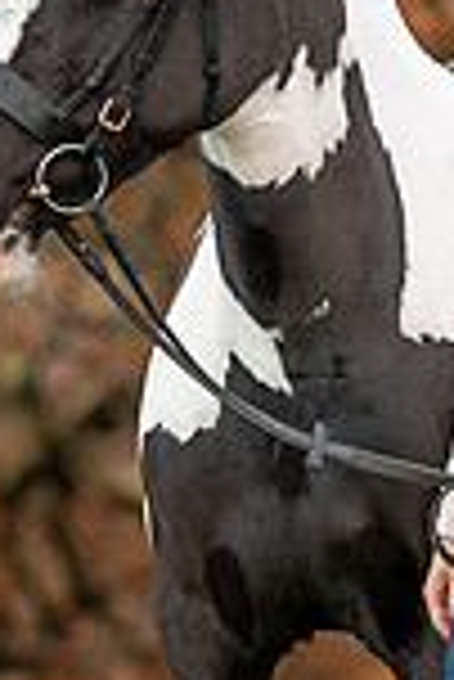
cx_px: 290
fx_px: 21212
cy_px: -14
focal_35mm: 1124
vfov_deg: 1.8
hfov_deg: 1.2
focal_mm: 200
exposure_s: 1/400
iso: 450
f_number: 4
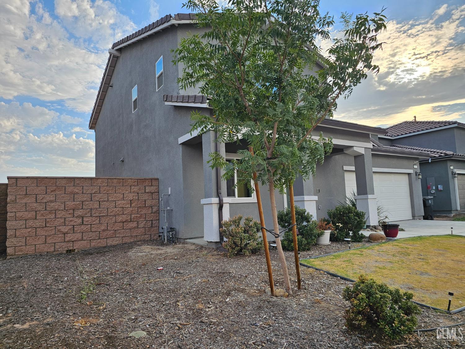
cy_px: 174
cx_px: 232
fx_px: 309
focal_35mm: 23
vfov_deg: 58.9
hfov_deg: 73.9
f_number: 1.7
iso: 20
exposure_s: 1/719
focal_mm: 6.3
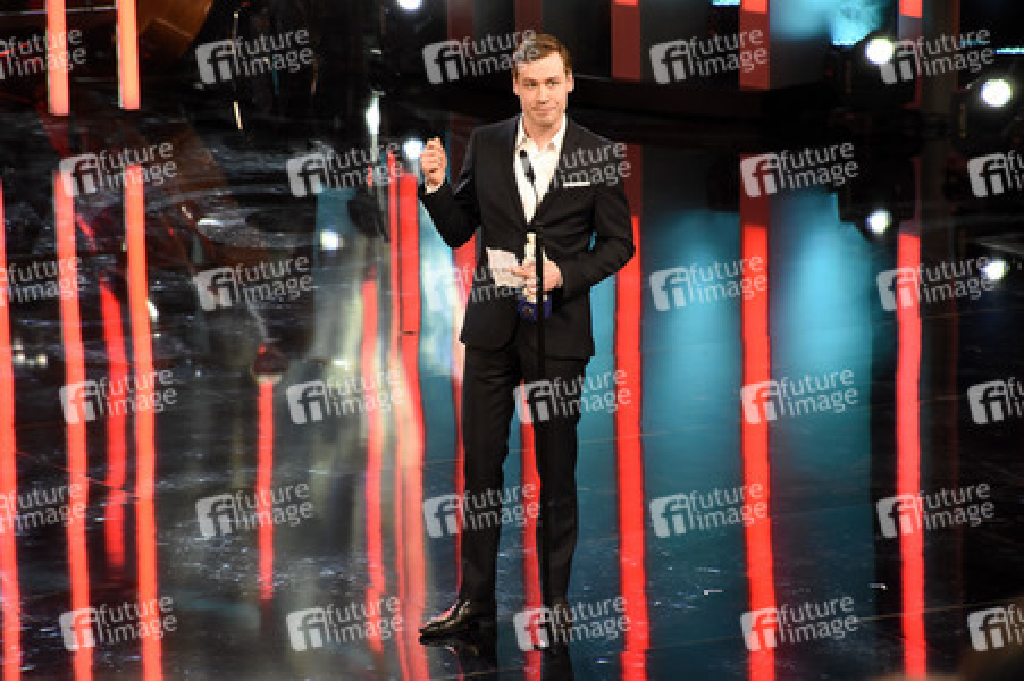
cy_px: 340
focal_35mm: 210
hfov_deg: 9.8
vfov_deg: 6.5
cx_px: 512
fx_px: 5969
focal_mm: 140
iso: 2000
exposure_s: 1/60
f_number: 6.3
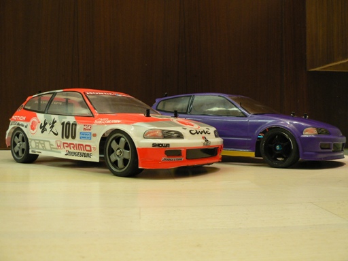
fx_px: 362
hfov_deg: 51.4
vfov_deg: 39.7
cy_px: 130
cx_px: 174
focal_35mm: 36
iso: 200
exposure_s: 1/15
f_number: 2.8
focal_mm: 6
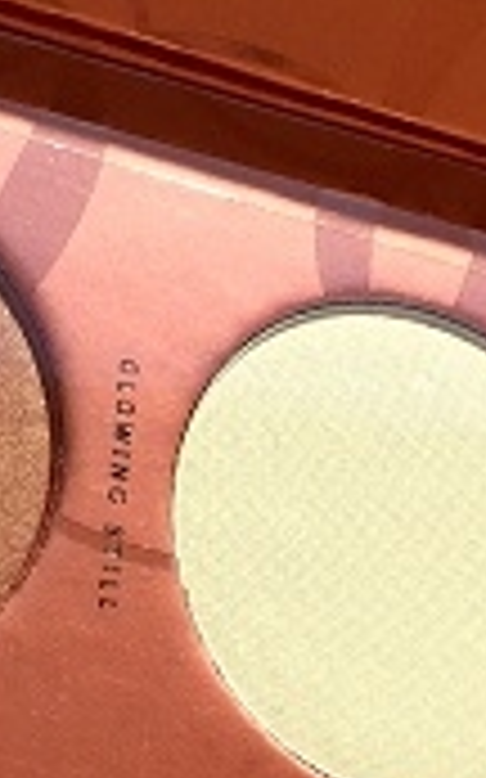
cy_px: 589
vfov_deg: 21.4
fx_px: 2036
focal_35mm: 96
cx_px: 162
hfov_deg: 13.6
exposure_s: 1/2551
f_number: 2.4
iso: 25
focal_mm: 3.3
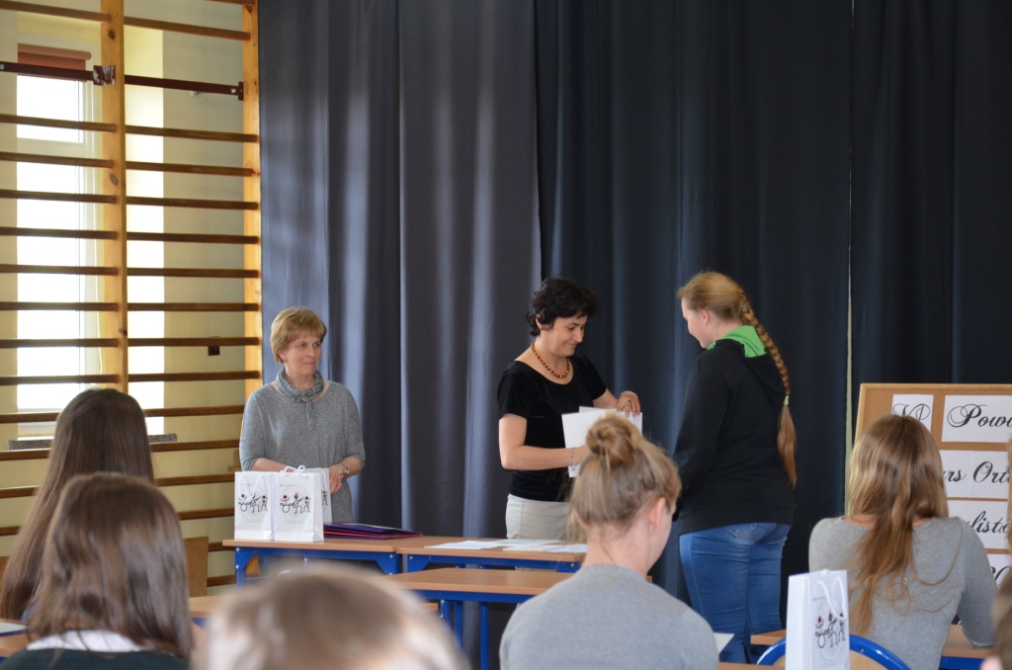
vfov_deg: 13.0
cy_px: 335
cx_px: 506
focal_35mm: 105
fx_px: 2945
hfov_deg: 19.5
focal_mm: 70
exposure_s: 1/60
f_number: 5.3
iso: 640
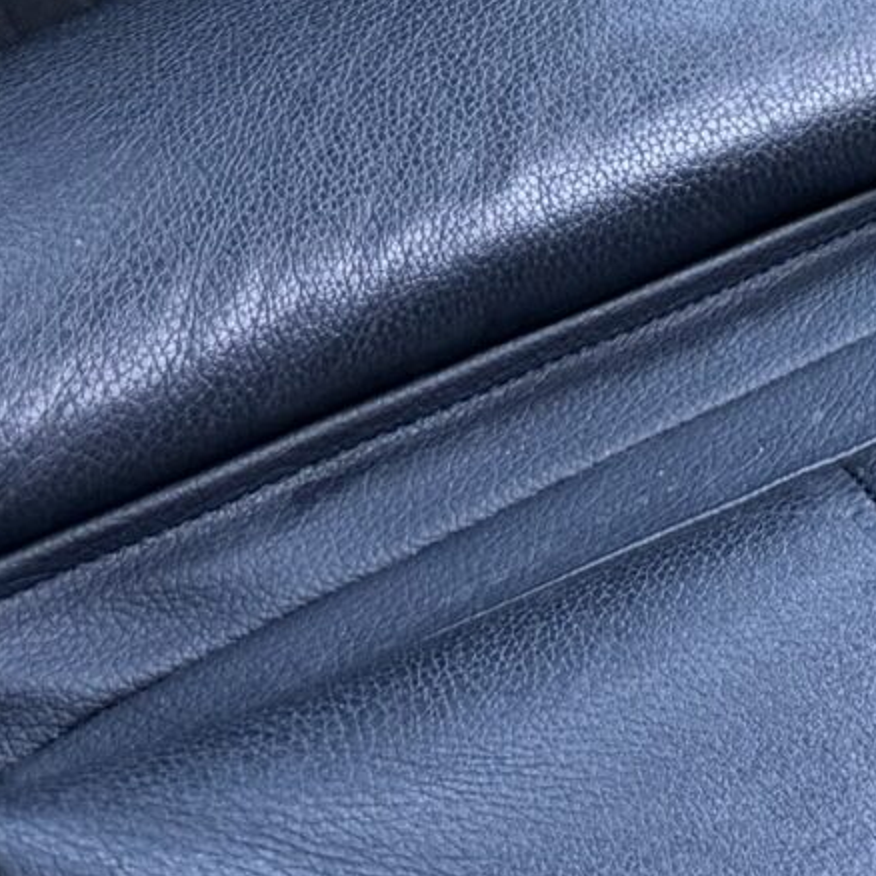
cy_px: -940
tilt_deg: -22.2
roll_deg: -0.5
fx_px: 3550
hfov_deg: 12.4
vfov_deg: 12.3
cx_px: 1750
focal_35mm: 124
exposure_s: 1/67
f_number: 1.78
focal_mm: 6.76
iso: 200
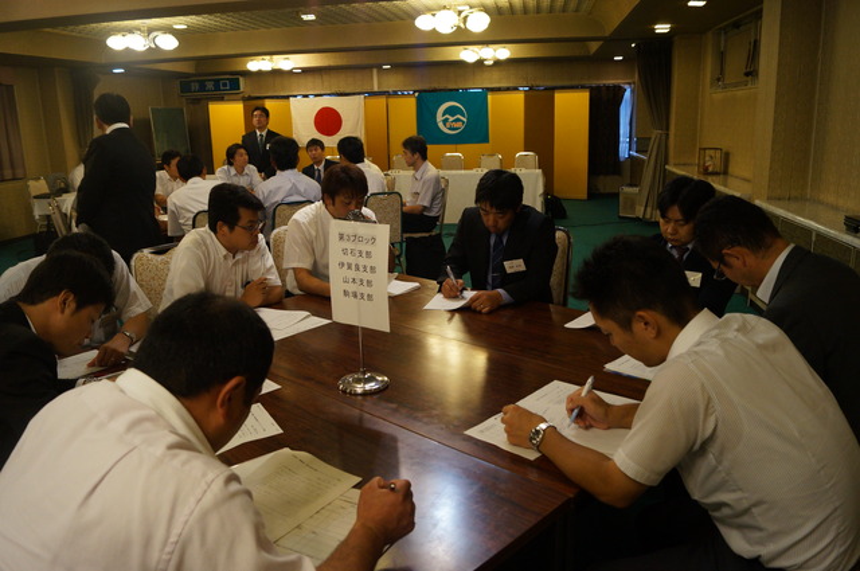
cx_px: 430
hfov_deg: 67.4
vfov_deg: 47.8
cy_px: 286
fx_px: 644
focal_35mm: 27
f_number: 4
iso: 1000
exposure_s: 1/60
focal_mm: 18
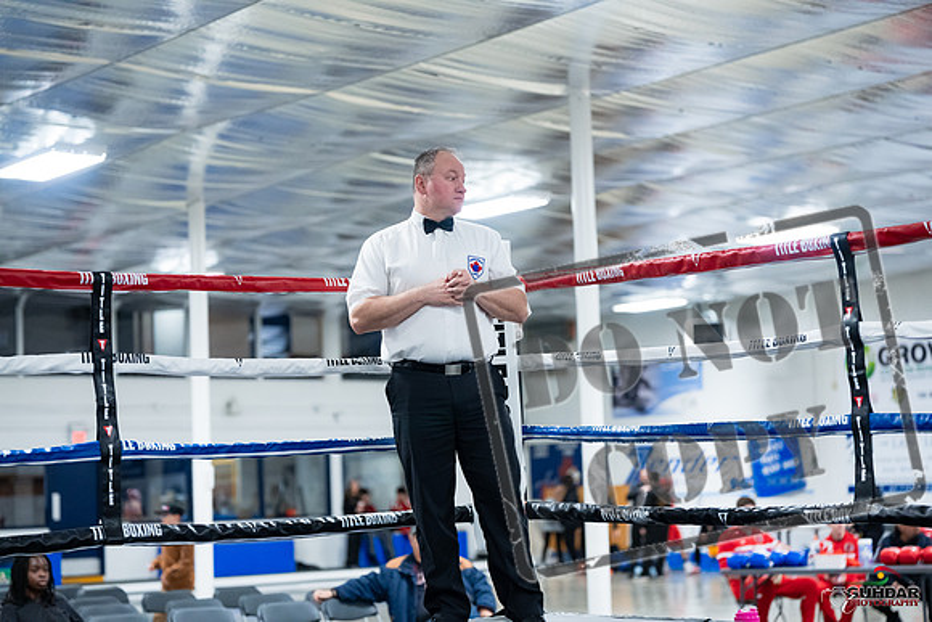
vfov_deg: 19.5
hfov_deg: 28.8
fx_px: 1813
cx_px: 466
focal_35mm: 70
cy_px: 311
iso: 3200
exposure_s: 1/800
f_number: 2
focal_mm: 70
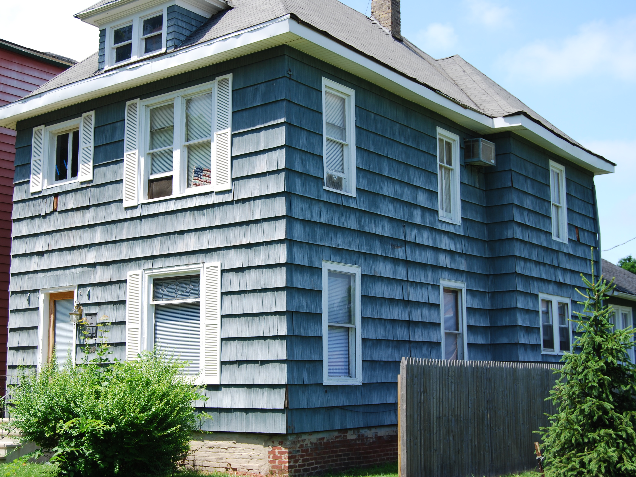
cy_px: 240
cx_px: 300
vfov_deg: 29.7
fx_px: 900
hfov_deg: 38.9
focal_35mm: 49
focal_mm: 30
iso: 100
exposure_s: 1/160
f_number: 6.3
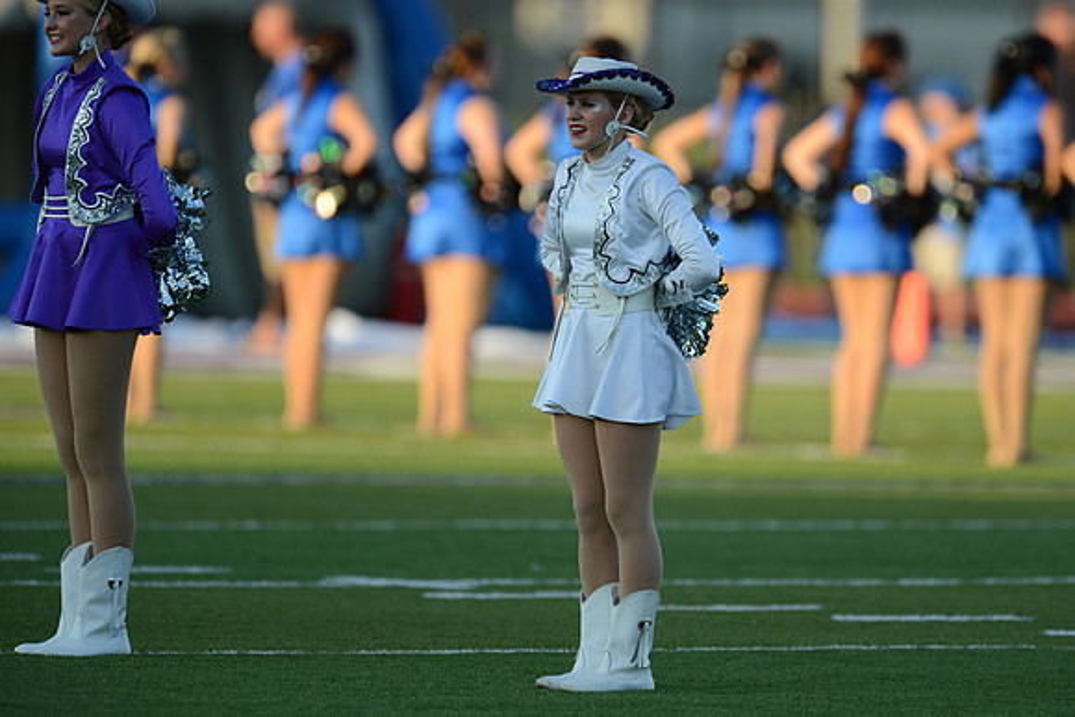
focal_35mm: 550
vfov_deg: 2.5
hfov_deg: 3.7
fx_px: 16427
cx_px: 538
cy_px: 358
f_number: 4
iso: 800
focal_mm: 550
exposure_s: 1/2500
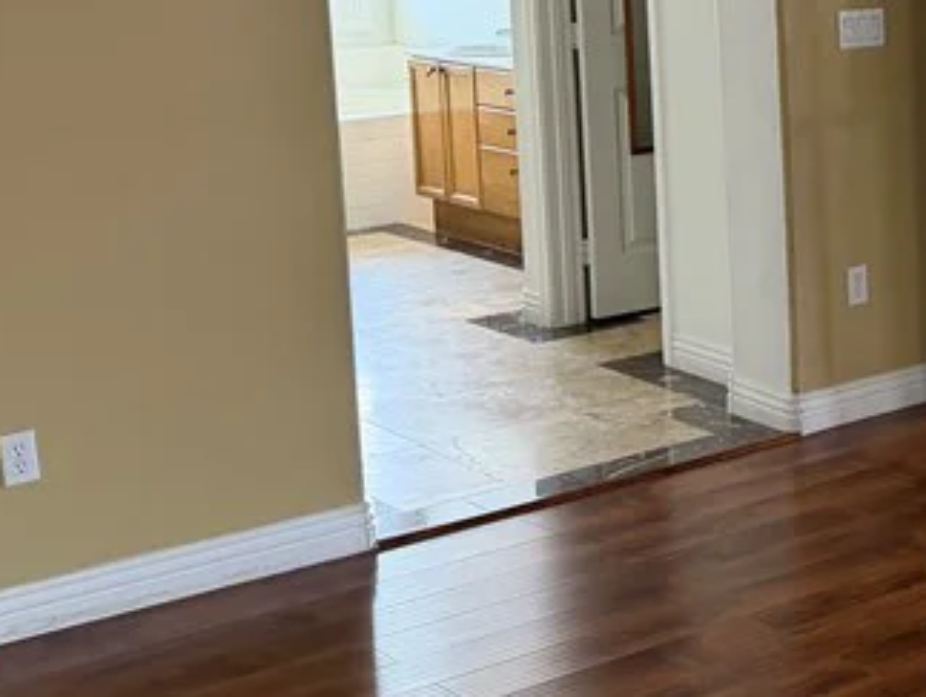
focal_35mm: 76
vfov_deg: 19.2
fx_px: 2035
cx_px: 1173
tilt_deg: -8.2
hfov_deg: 23.0
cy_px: 126
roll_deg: +0.9
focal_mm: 6.76
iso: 250
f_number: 1.78
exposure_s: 1/60
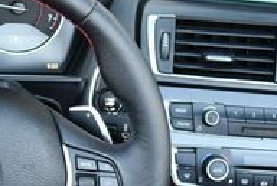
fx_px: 1026
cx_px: 81
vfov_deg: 10.3
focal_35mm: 133
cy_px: 173
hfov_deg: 15.3
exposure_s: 1/200
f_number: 3.8
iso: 800
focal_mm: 20
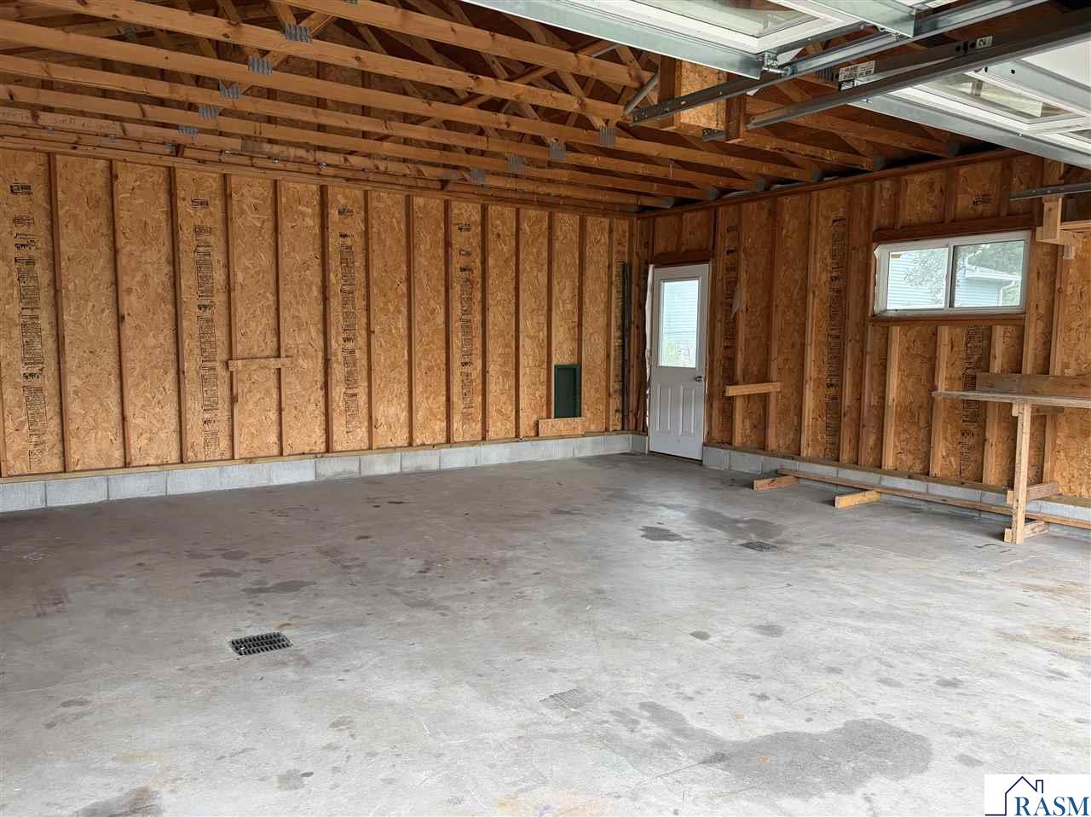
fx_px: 819
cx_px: 546
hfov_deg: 67.3
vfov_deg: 53.0
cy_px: 408
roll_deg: -0.4
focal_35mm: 26
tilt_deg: -5.2
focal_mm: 5.96
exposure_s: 1/60
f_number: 1.6
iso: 160
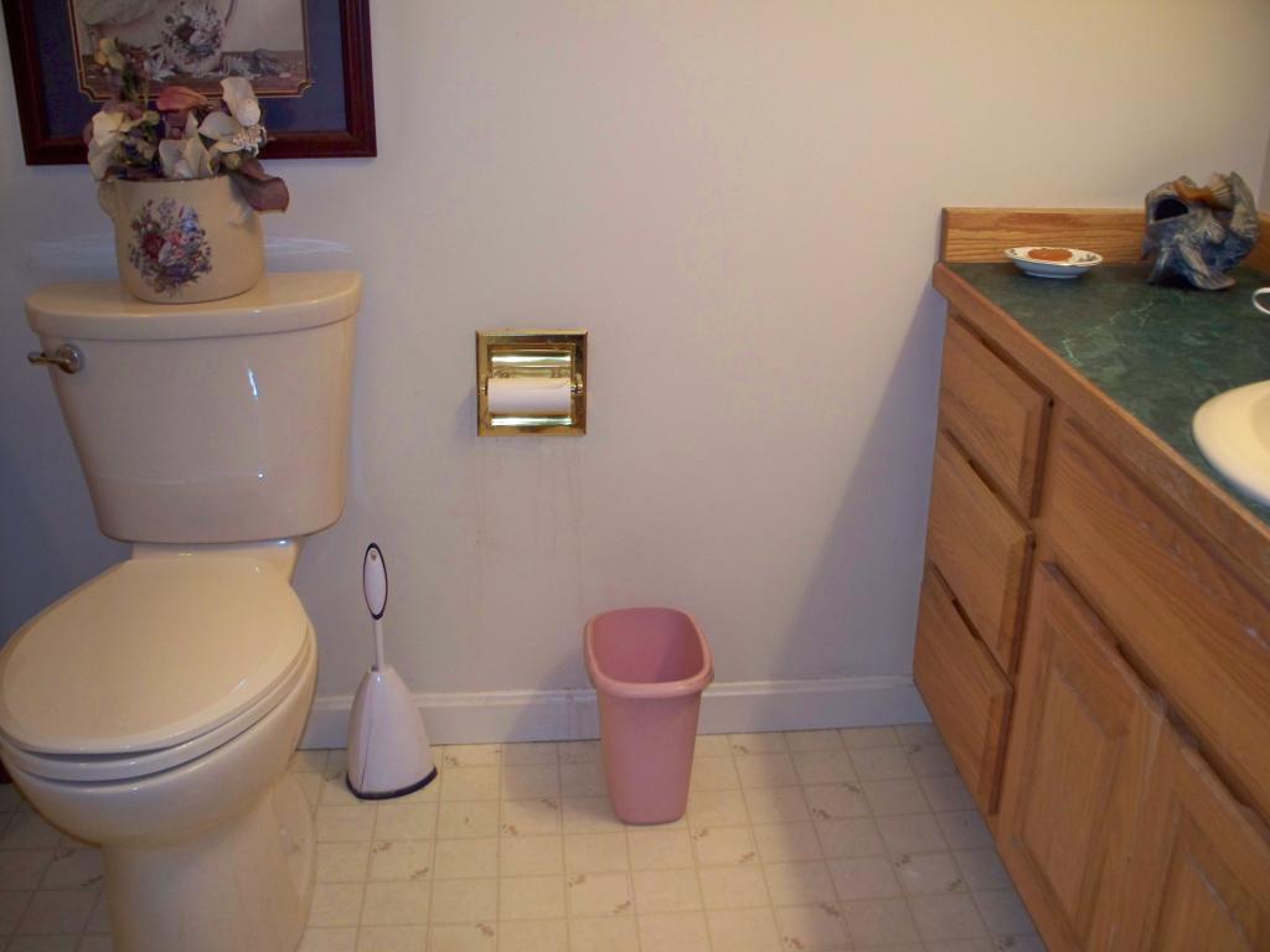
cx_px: 635
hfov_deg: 52.6
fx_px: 1284
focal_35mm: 35
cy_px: 476
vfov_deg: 40.7
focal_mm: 7.54
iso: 200
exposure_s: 1/30
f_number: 2.8
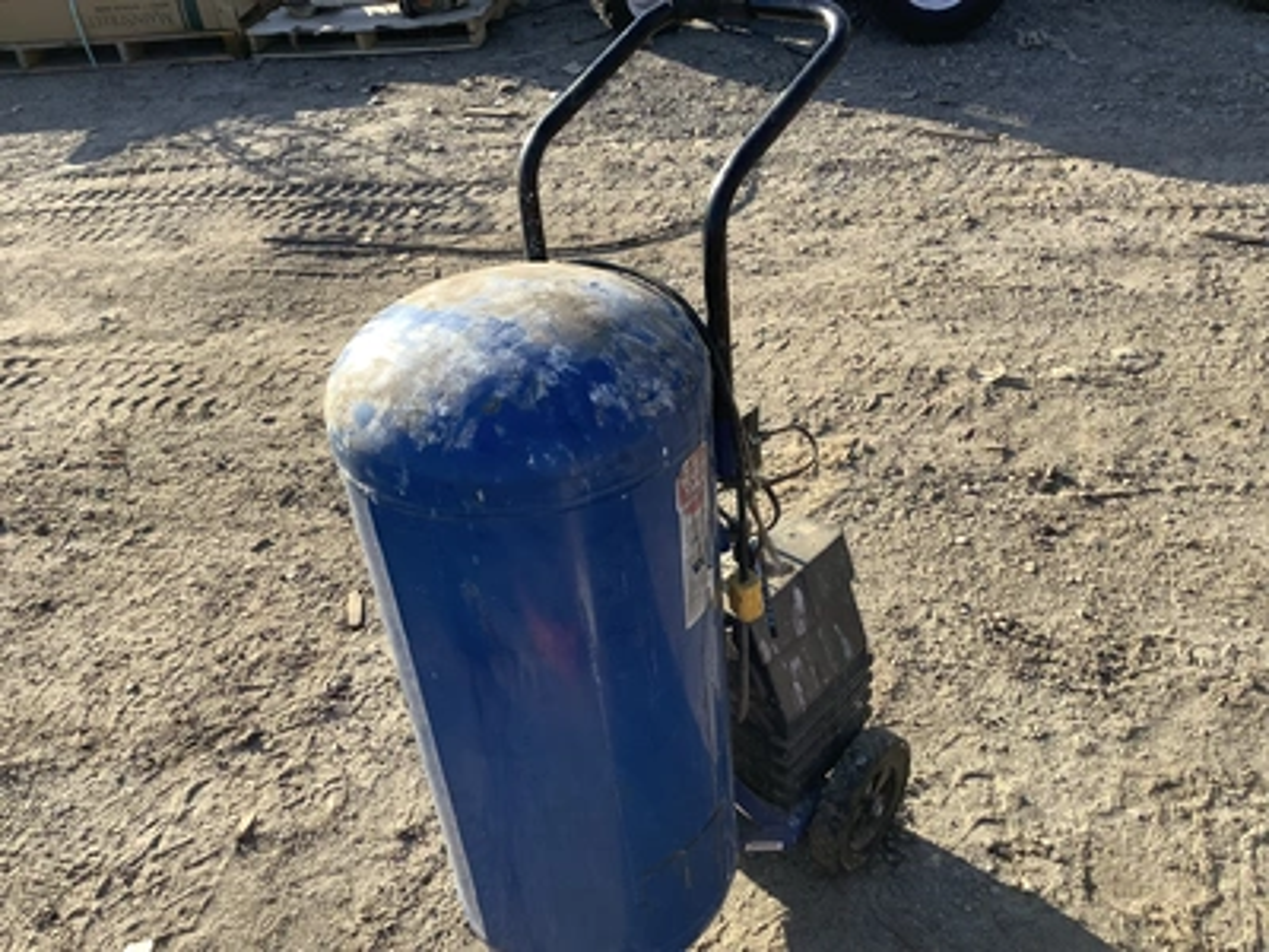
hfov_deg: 58.4
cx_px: 634
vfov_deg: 45.4
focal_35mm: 31
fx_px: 1136
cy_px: 476
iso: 25
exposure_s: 1/468
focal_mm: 3.3
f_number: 2.4
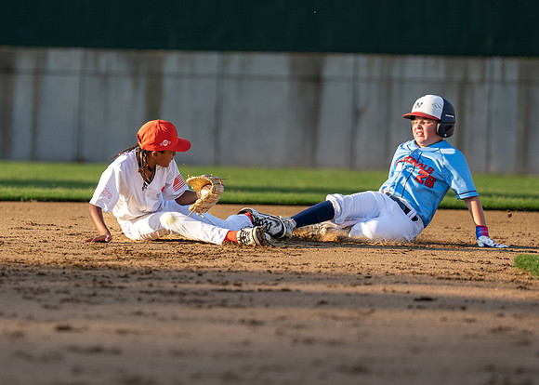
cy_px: 164
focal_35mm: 373
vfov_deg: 3.9
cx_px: 182
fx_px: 5713
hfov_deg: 5.4
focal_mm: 200
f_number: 2.8
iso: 320
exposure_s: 1/3200
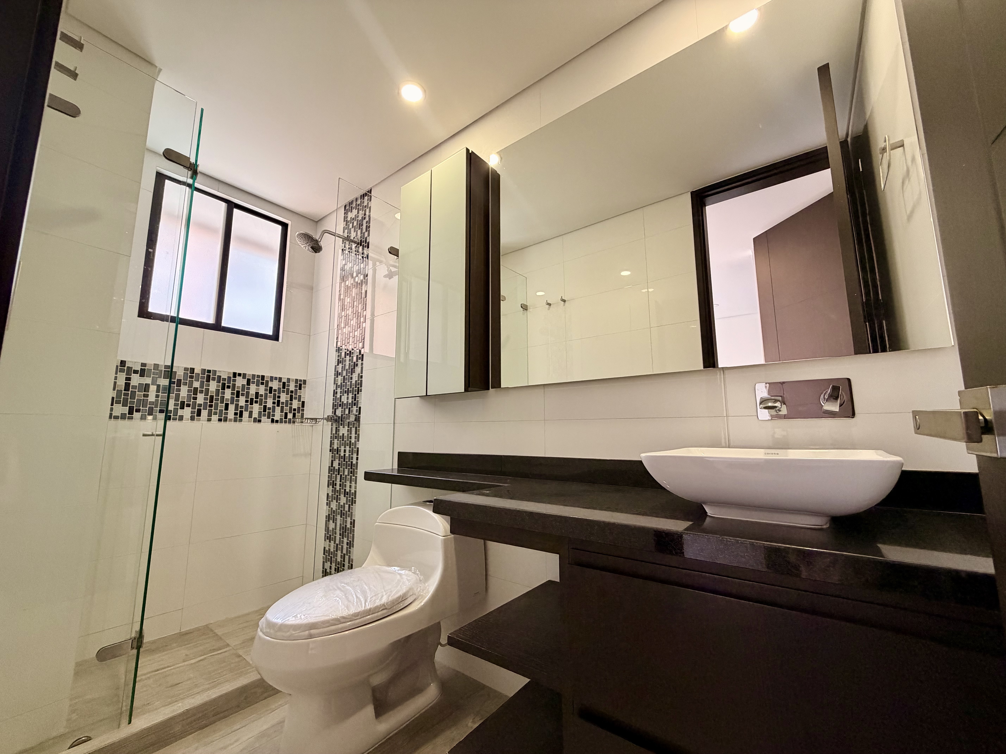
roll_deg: +0.5
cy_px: 377
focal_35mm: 14
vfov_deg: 85.7
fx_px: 407
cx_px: 503
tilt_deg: +7.8
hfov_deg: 102.1
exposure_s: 1/63
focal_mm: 2.22
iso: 320
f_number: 2.2
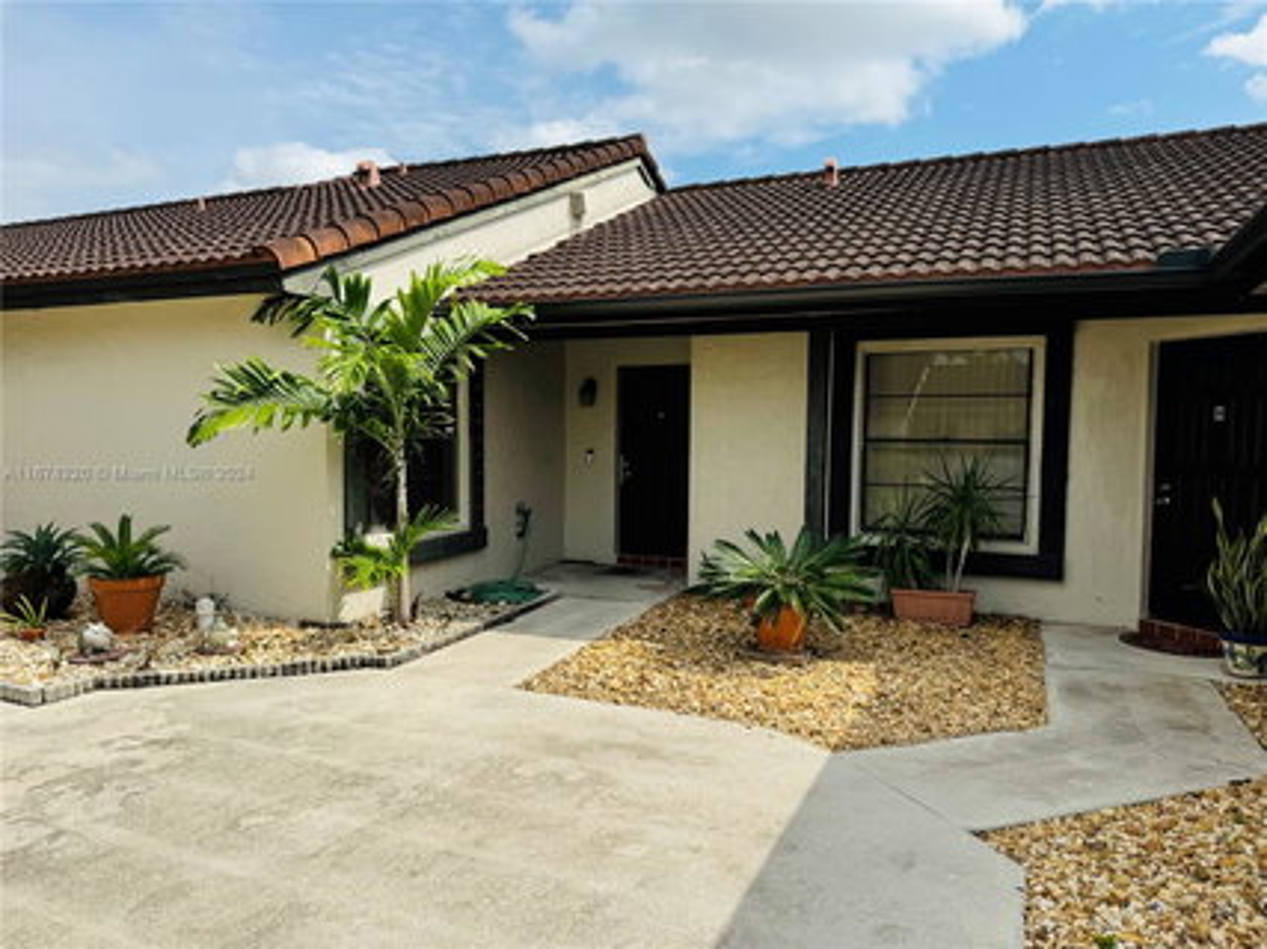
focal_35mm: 24
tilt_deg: -3.0
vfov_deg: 56.8
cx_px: 634
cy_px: 474
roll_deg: -0.7
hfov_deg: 71.6
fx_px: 878
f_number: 1.78
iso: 80
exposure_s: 1/7092
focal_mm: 6.76
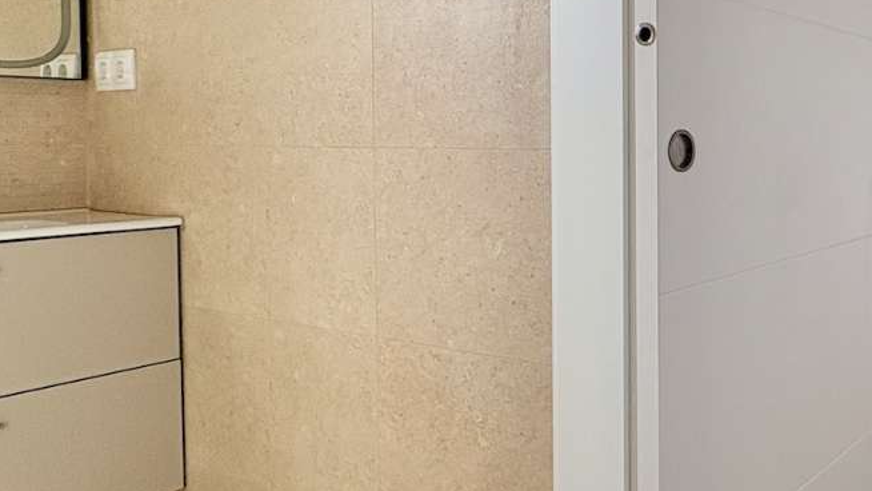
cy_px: 157
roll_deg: +0.8
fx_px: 809
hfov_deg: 47.2
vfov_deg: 33.4
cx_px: 869
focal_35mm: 35
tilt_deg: -0.8
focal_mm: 2.22
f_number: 2.2
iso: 64
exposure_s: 1/146
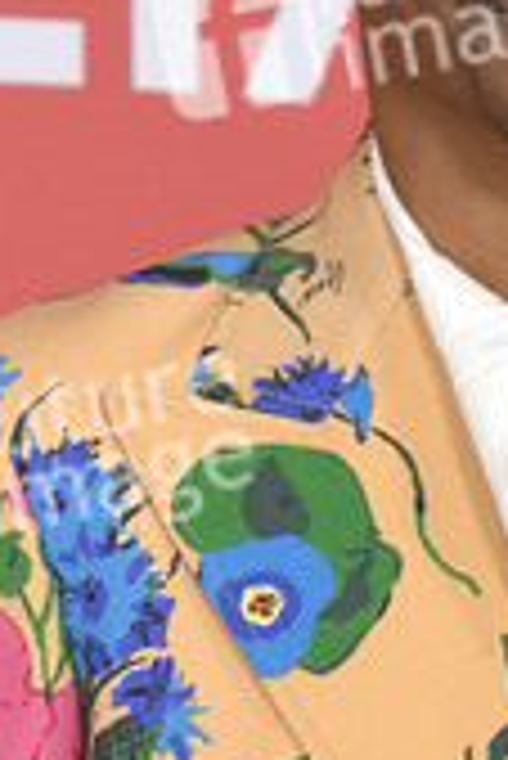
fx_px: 4605
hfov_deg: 6.3
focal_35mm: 218
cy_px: 238
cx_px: 515
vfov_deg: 9.4
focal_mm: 92
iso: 1600
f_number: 6.3
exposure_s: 1/320
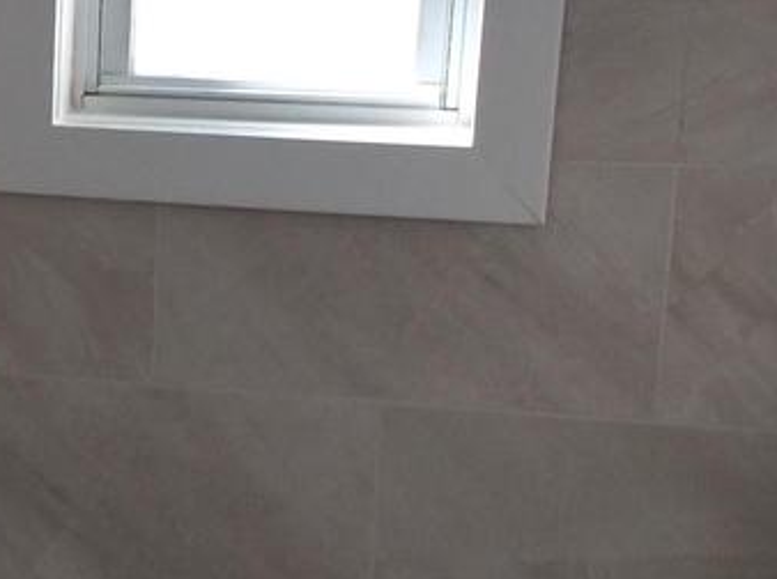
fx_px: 2173
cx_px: -67
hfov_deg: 19.5
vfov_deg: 15.2
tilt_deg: -12.8
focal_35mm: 97
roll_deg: -0.5
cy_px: 360
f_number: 2.4
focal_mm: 3.3
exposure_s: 1/60
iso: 32
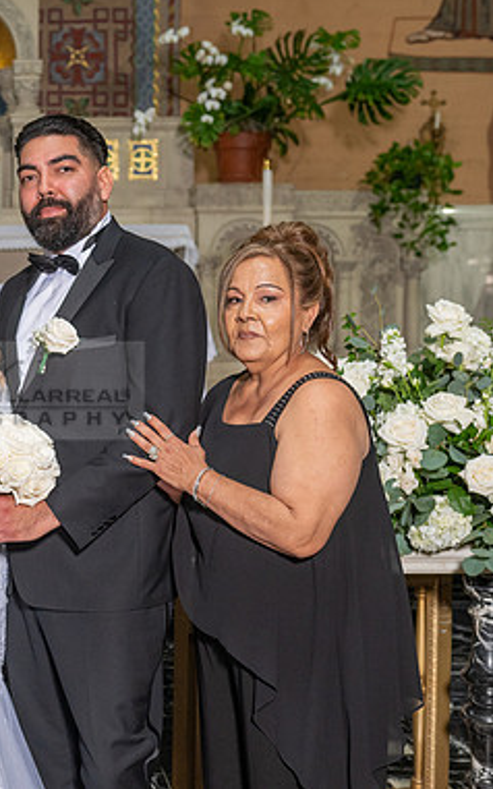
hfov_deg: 16.5
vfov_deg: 26.8
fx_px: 1656
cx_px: -40
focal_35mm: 77
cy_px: 386
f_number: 4
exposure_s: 1/200
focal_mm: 45
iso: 800
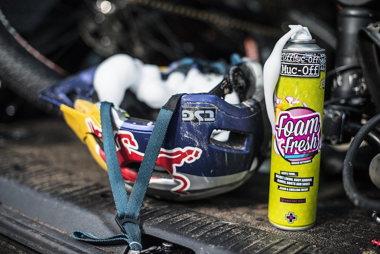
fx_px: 528
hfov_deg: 39.6
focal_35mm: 50
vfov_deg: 27.0
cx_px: 190
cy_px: 127
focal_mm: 50
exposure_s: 1/320
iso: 2000
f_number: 2.8
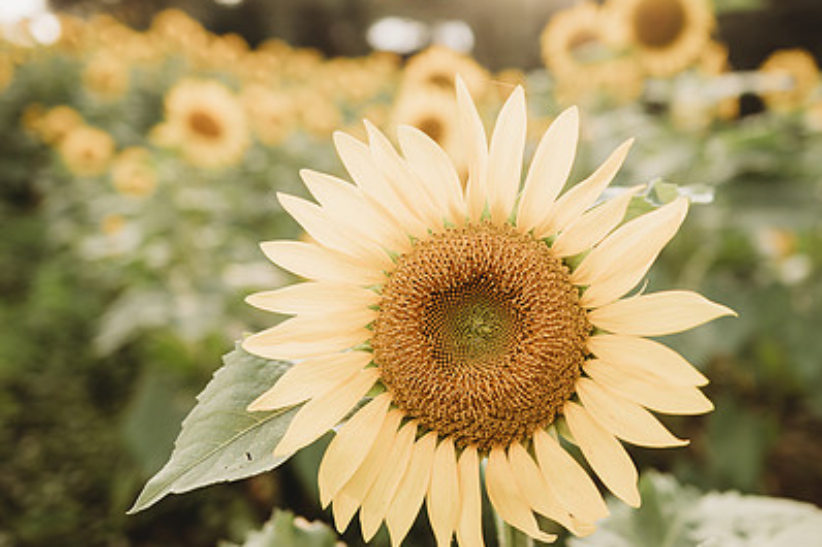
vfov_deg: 37.8
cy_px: 274
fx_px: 799
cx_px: 500
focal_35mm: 35
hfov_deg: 54.0
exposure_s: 1/320
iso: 125
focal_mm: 24
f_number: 2.2
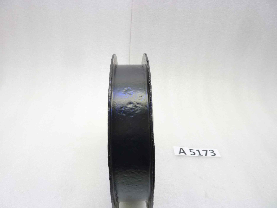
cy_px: 104
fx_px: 200
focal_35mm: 25
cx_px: 138
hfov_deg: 69.4
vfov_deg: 54.9
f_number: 3.3
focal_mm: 4.1
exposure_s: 1/13
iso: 125
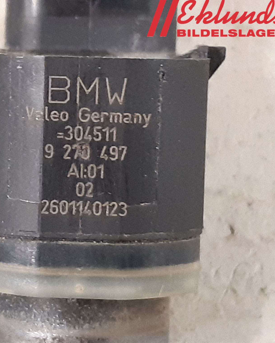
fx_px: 346
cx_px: 55
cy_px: 171
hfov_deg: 41.5
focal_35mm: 34
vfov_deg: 52.8
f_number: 1.7
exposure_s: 1/25
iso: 320
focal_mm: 3.93
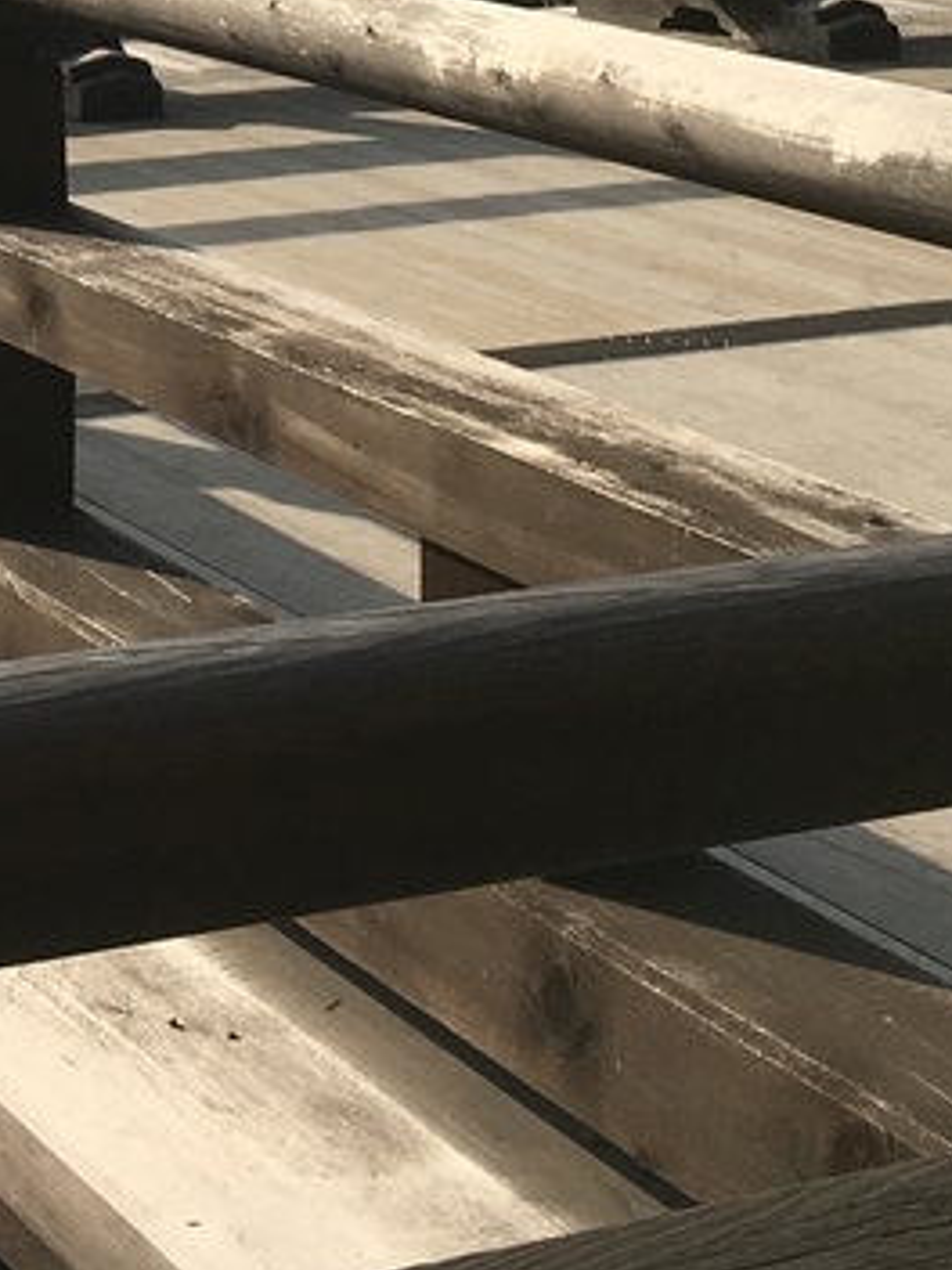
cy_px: -339
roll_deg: -0.8
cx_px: -260
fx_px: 3630
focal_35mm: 99
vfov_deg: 18.6
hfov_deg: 14.4
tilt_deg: -5.4
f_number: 2.2
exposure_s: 1/2404
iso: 25
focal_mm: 4.15
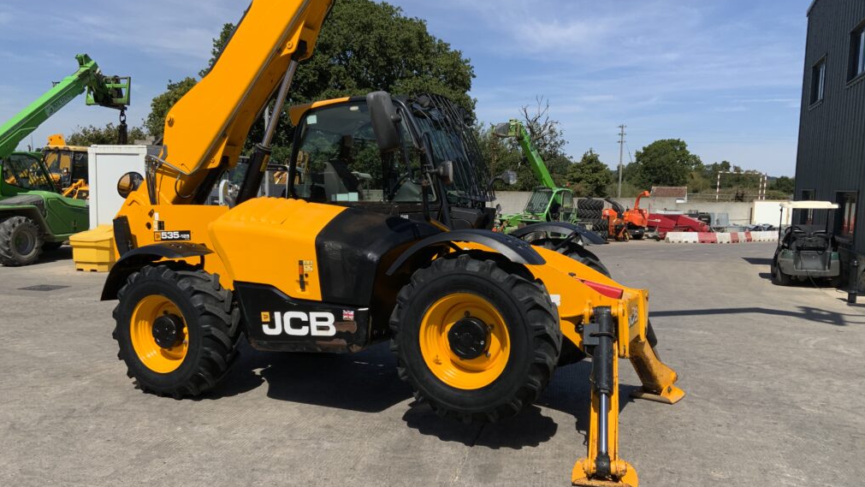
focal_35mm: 32
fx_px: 734
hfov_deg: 61.0
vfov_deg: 36.6
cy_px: 276
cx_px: 436
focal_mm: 3
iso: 16
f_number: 1.8
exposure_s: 1/2427
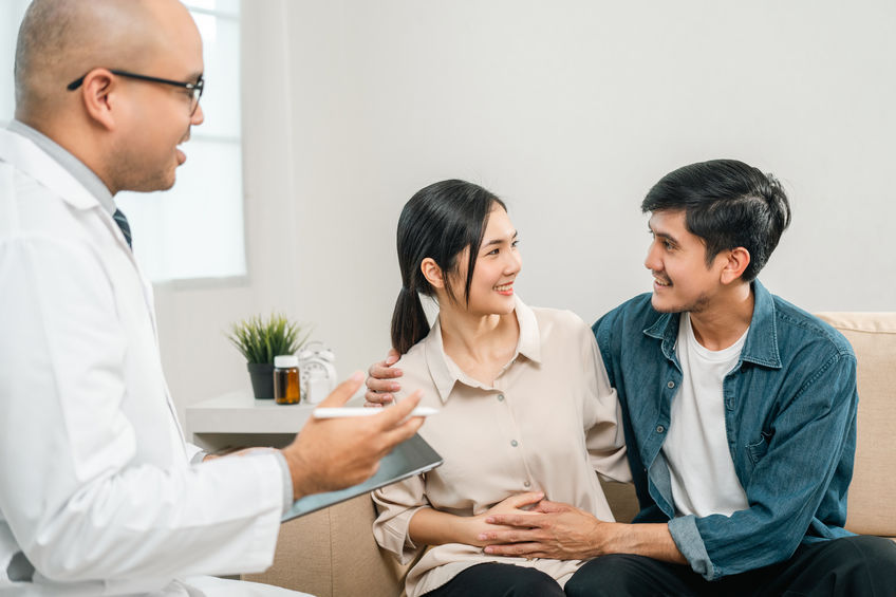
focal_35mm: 50
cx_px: 448
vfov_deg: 27.0
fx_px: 1244
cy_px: 298
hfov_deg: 39.6
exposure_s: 1/250
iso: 640
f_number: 2.5
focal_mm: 50
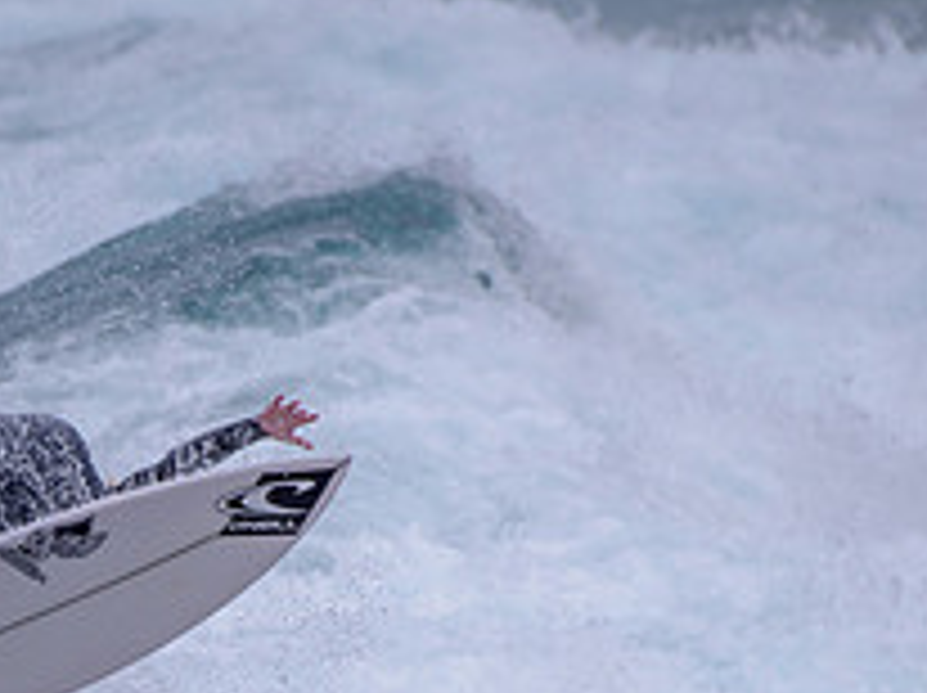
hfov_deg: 1.2
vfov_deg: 0.9
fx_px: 44509
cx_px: 113
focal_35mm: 1664
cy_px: 620
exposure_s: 1/2000
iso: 90
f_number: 5.6
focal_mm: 500
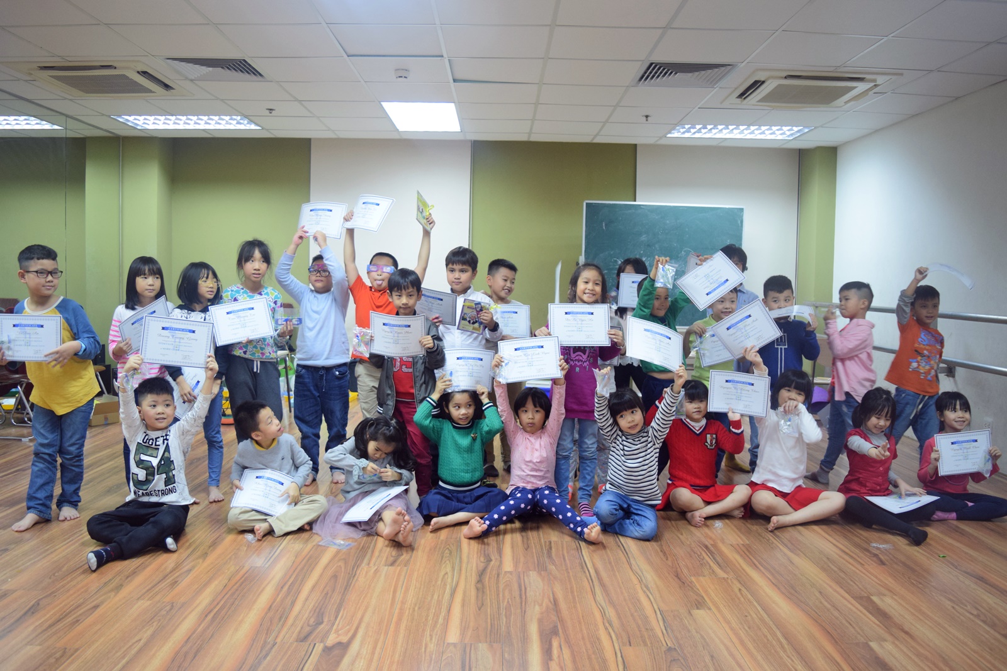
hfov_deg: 61.9
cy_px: 336
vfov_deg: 43.6
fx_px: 839
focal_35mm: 30
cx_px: 504
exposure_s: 1/60
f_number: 3.8
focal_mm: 20
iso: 1100
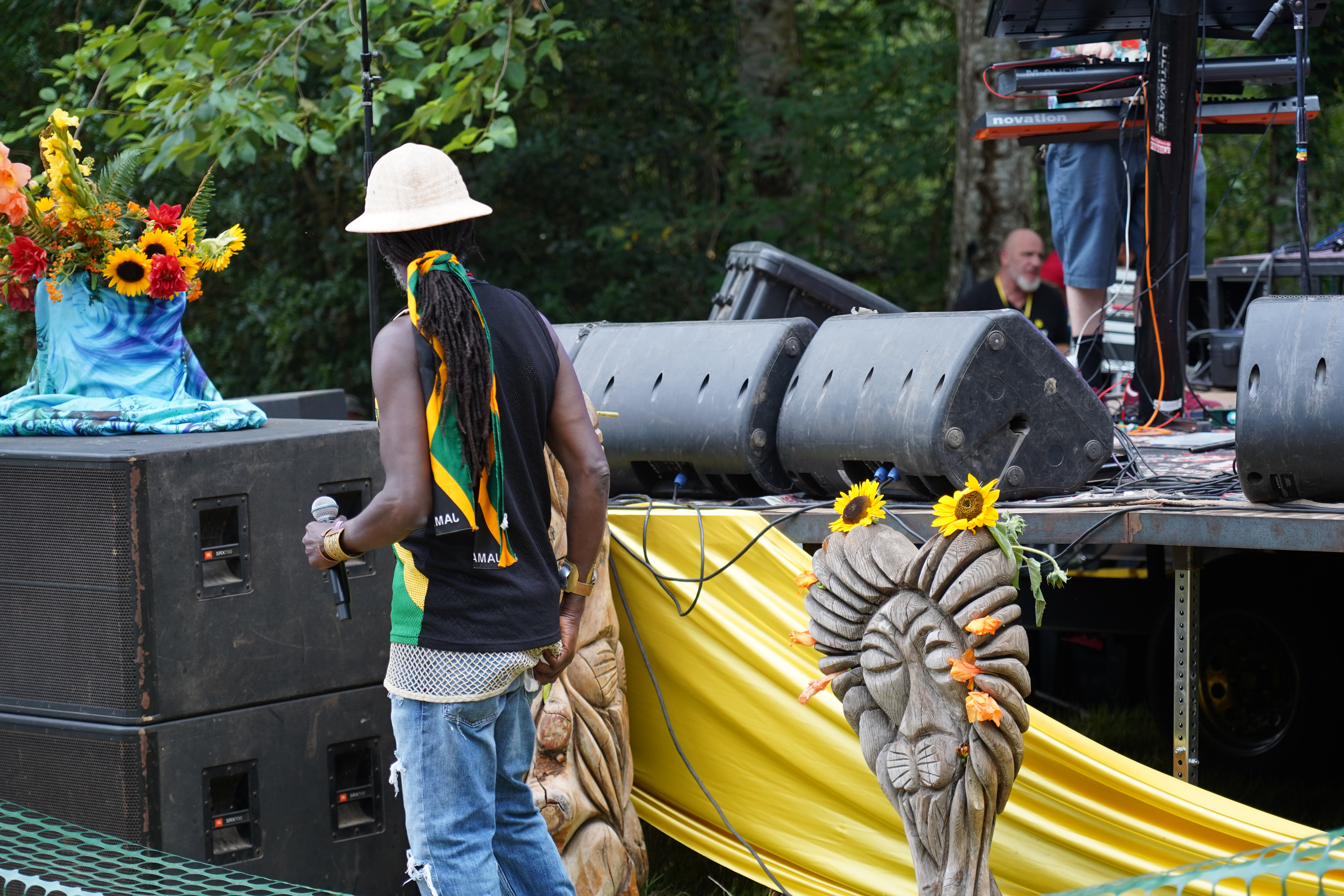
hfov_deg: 19.5
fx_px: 3920
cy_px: 448
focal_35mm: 105
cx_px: 672
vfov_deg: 13.0
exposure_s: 1/160
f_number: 4
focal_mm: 105
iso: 500
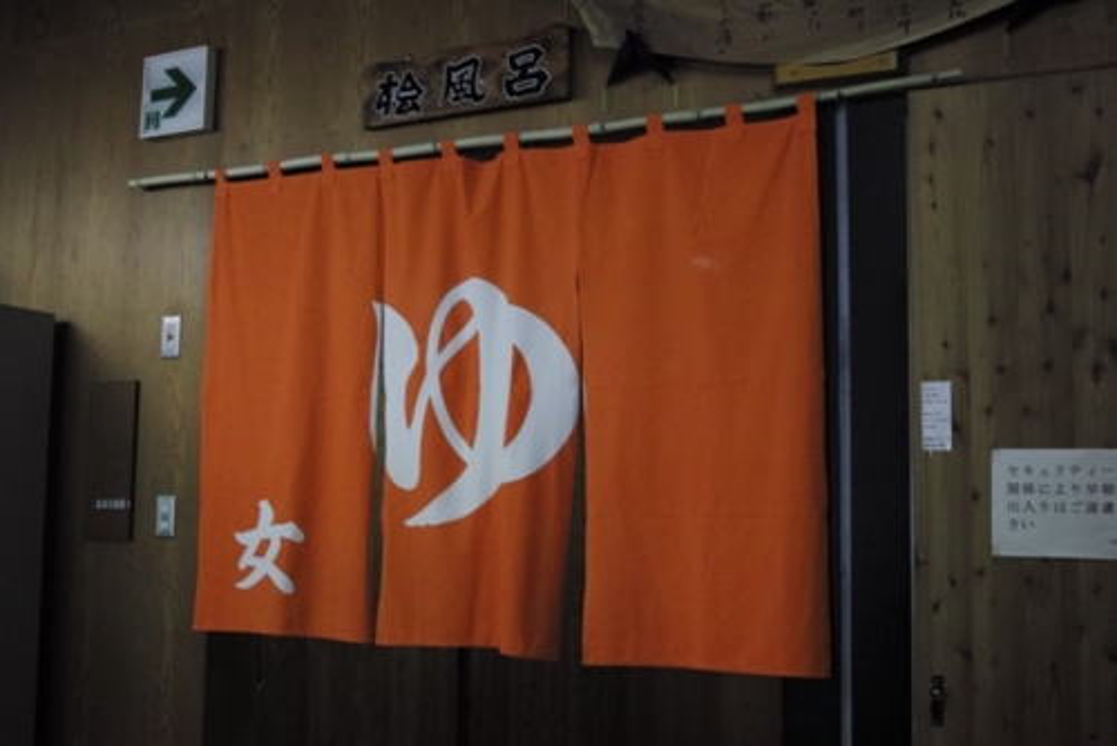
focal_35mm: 41
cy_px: 373
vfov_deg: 32.7
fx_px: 1273
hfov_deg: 47.4
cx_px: 558
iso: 400
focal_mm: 24.2
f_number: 2.8
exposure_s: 1/25
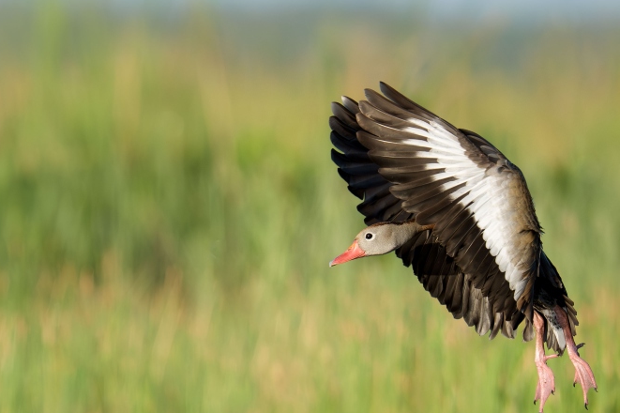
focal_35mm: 726
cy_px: 242
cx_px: 342
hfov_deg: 2.8
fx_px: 12497
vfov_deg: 1.9
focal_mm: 400
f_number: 4.5
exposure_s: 1/4000
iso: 1600
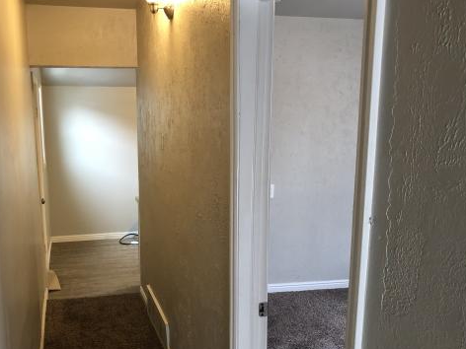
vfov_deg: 37.5
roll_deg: +0.2
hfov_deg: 48.6
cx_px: 180
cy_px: 220
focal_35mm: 38
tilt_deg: -11.8
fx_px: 512
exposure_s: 1/15
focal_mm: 4
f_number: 1.8
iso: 80
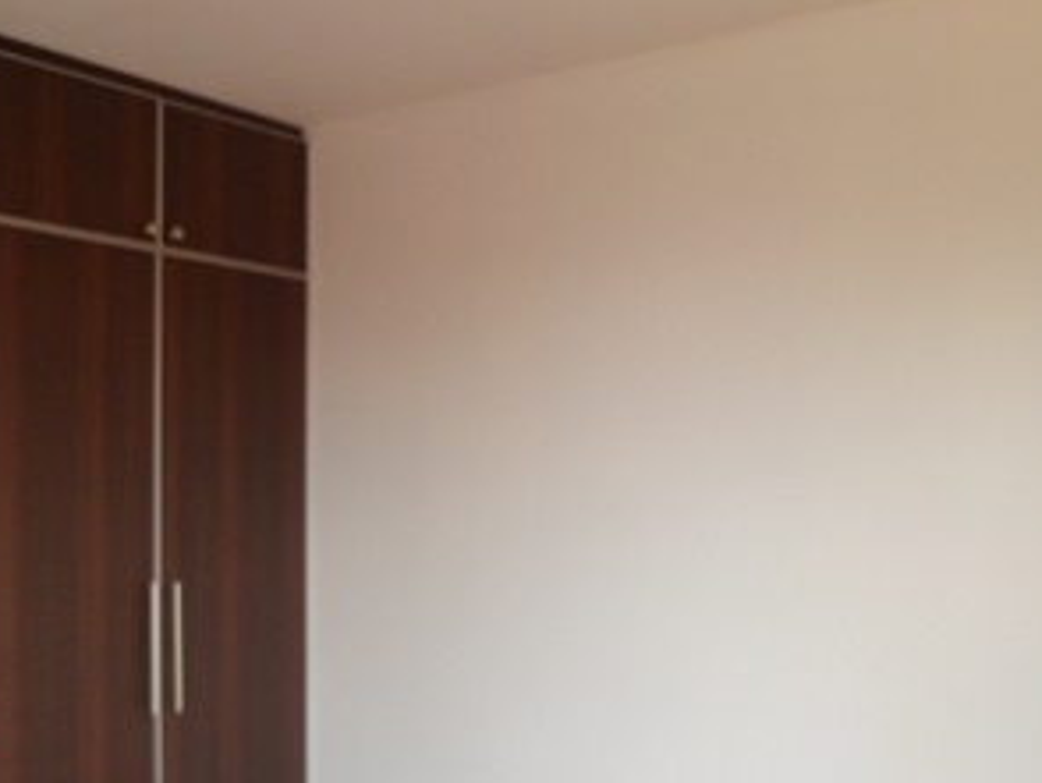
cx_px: 351
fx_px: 1416
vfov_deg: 30.7
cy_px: 531
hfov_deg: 39.9
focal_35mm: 47
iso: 120
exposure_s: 1/45
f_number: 3.3
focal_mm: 4.9
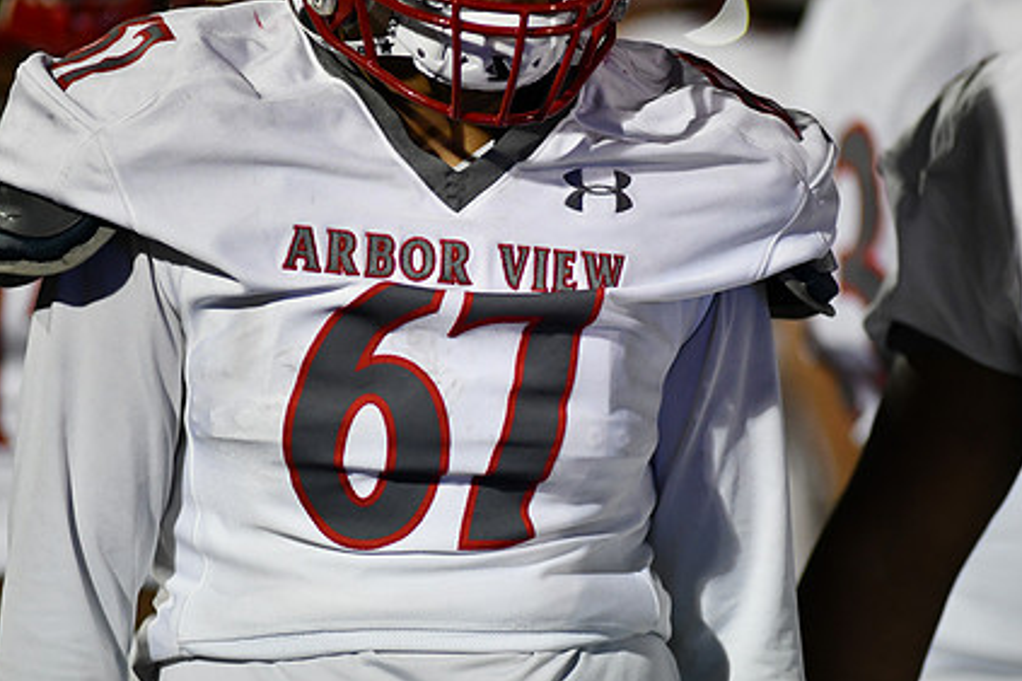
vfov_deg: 3.3
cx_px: 529
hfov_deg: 5.0
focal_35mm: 411
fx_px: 11667
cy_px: 402
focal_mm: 300
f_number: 2.8
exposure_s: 1/1000
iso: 3200
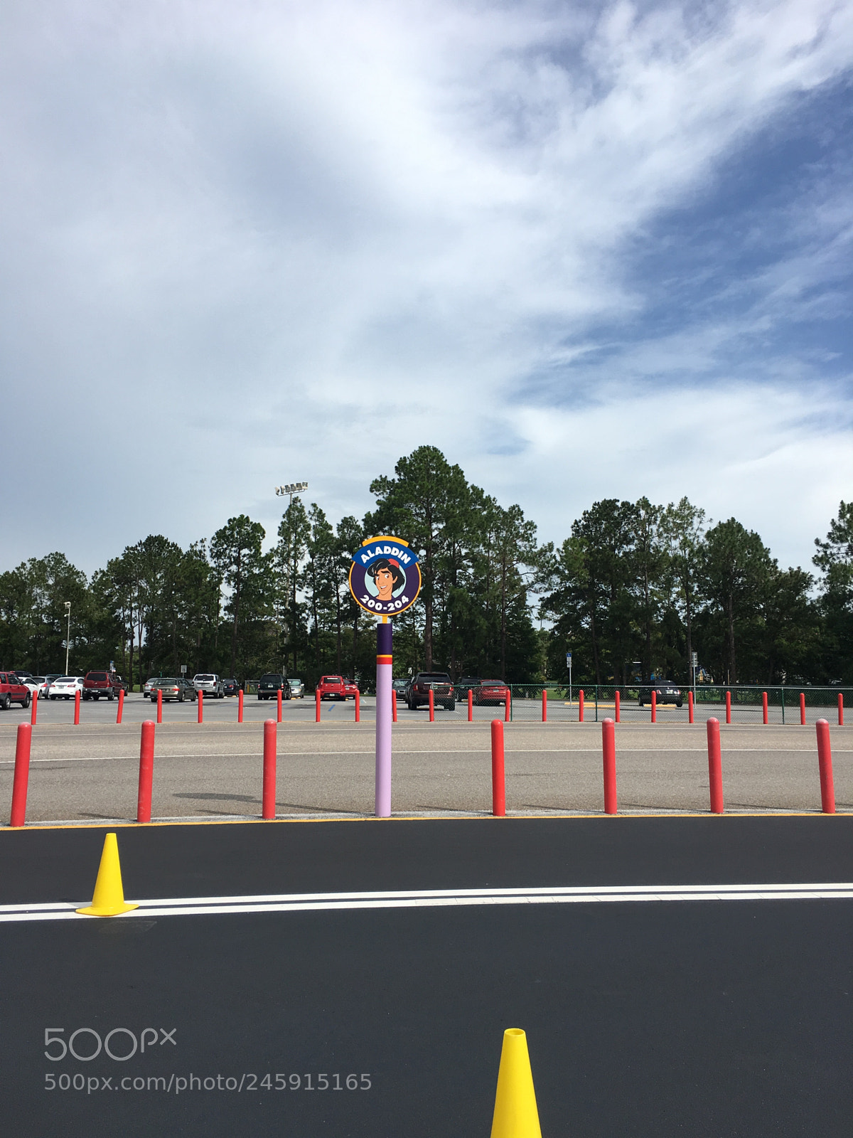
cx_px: 426
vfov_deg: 61.7
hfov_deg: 48.2
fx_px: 953
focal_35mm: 29
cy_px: 569
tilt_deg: +5.0
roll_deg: -0.4
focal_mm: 4.15
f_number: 2.2
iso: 25
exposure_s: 1/1876
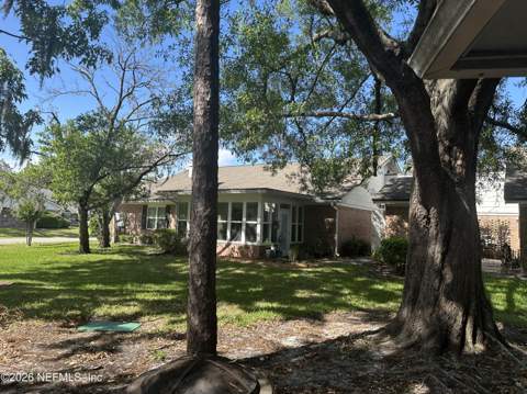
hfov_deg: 71.7
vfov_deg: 56.7
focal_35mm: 24
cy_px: 197
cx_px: 264
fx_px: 365
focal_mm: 6.86
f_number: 1.78
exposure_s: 1/1272
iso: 80
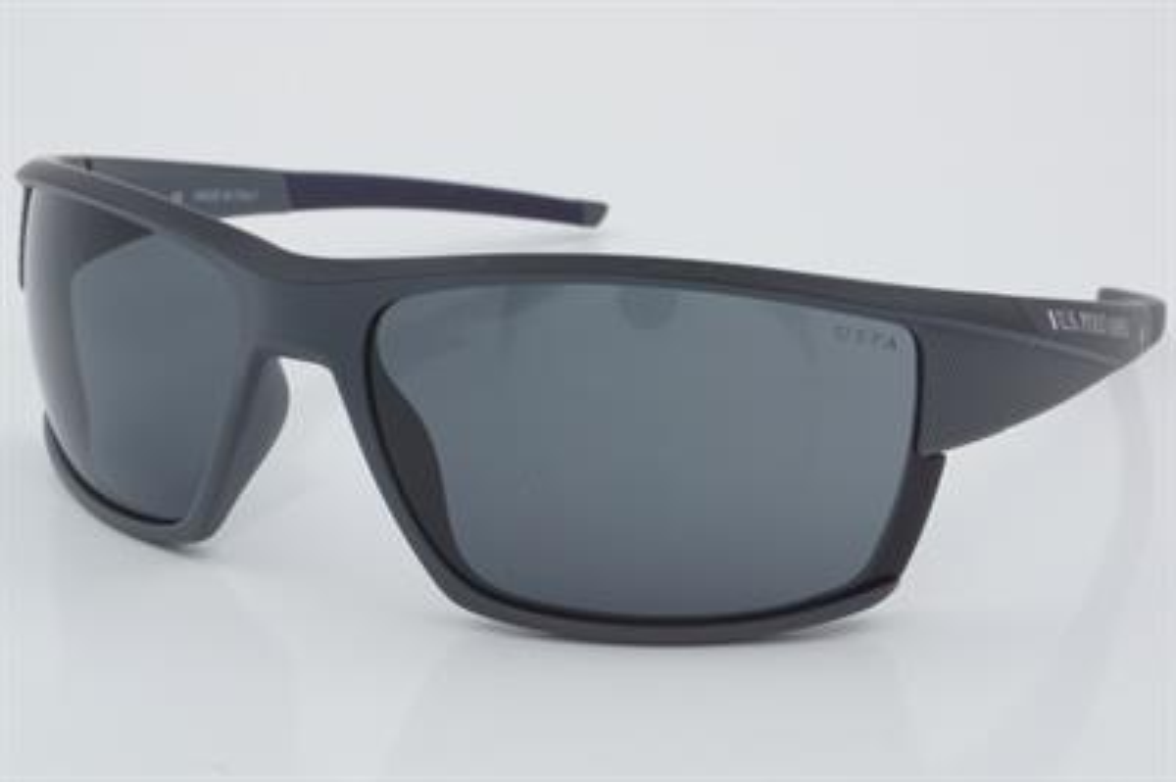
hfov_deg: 24.6
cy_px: 391
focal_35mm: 82
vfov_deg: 16.5
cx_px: 588
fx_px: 2693
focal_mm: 55
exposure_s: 1/4
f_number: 32
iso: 100
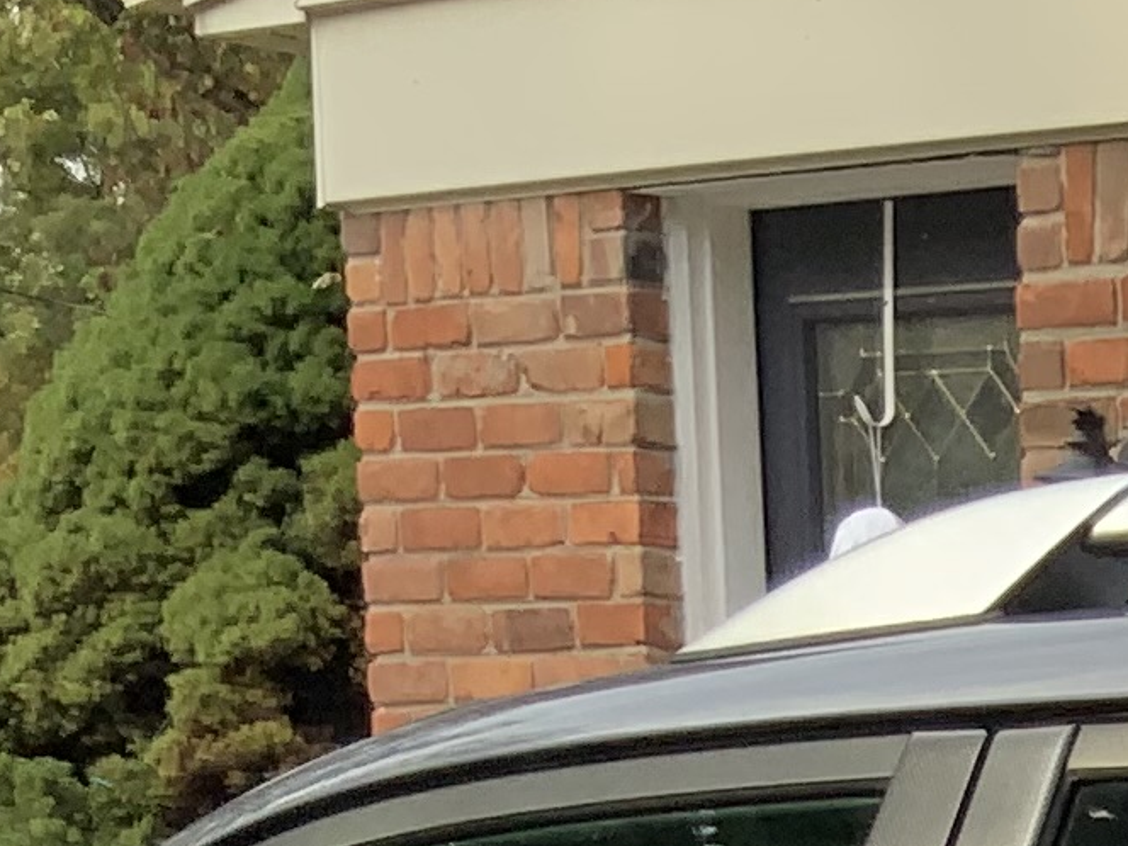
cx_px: 2400
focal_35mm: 176
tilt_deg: -12.3
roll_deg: -1.0
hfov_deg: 10.2
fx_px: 5735
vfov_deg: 7.7
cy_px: 2244
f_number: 1.8
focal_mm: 3
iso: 16
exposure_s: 1/428
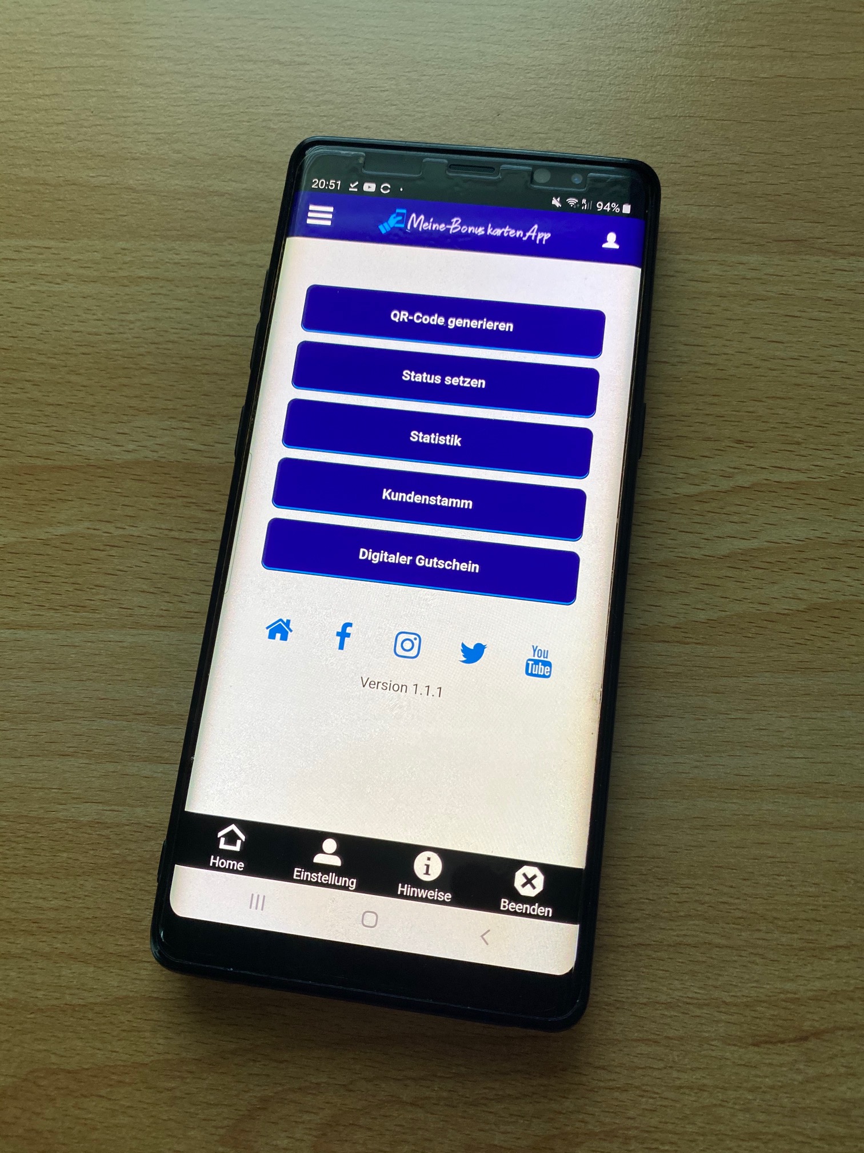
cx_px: 432
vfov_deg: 67.3
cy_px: 576
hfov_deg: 53.1
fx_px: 865
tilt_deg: -77.9
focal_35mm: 26
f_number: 1.8
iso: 100
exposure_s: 1/121
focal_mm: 4.25
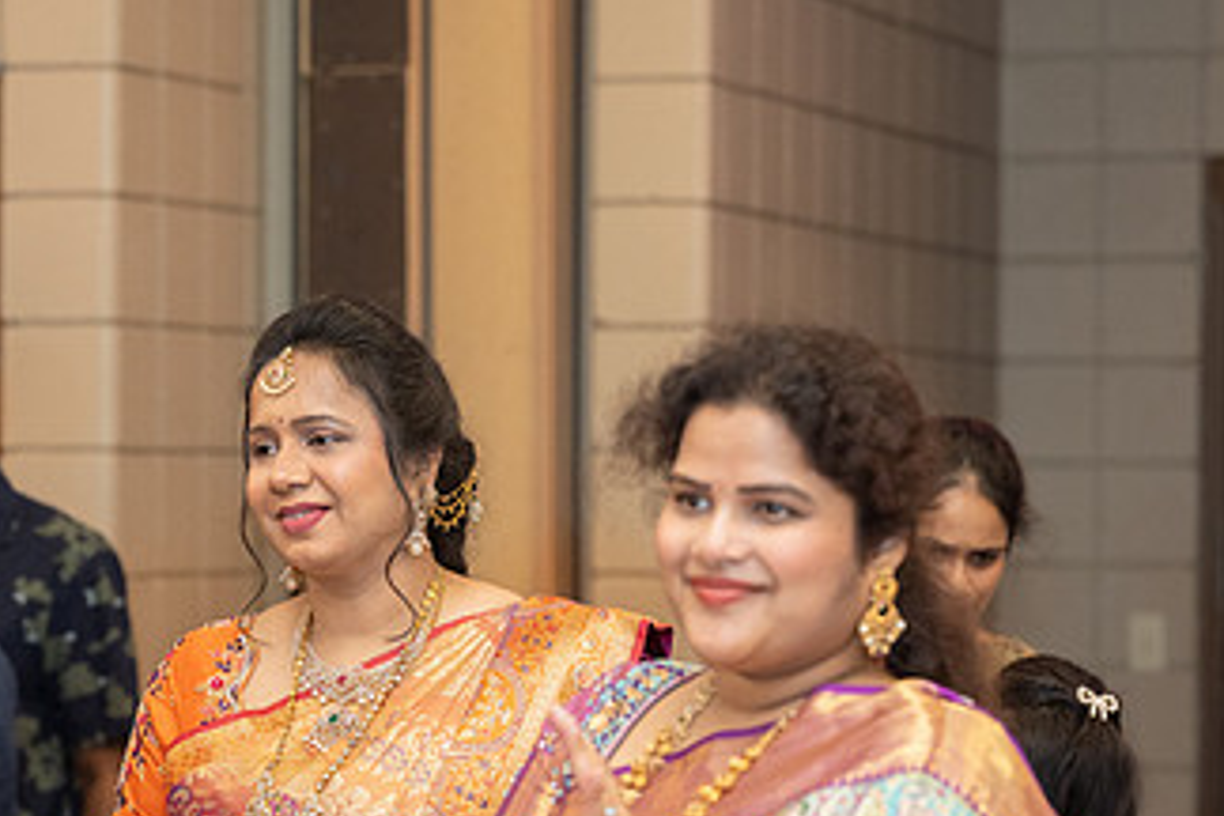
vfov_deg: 8.5
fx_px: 5508
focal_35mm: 162
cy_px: 603
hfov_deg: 12.7
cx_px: 366
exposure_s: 1/160
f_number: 3.5
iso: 1000
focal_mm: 90
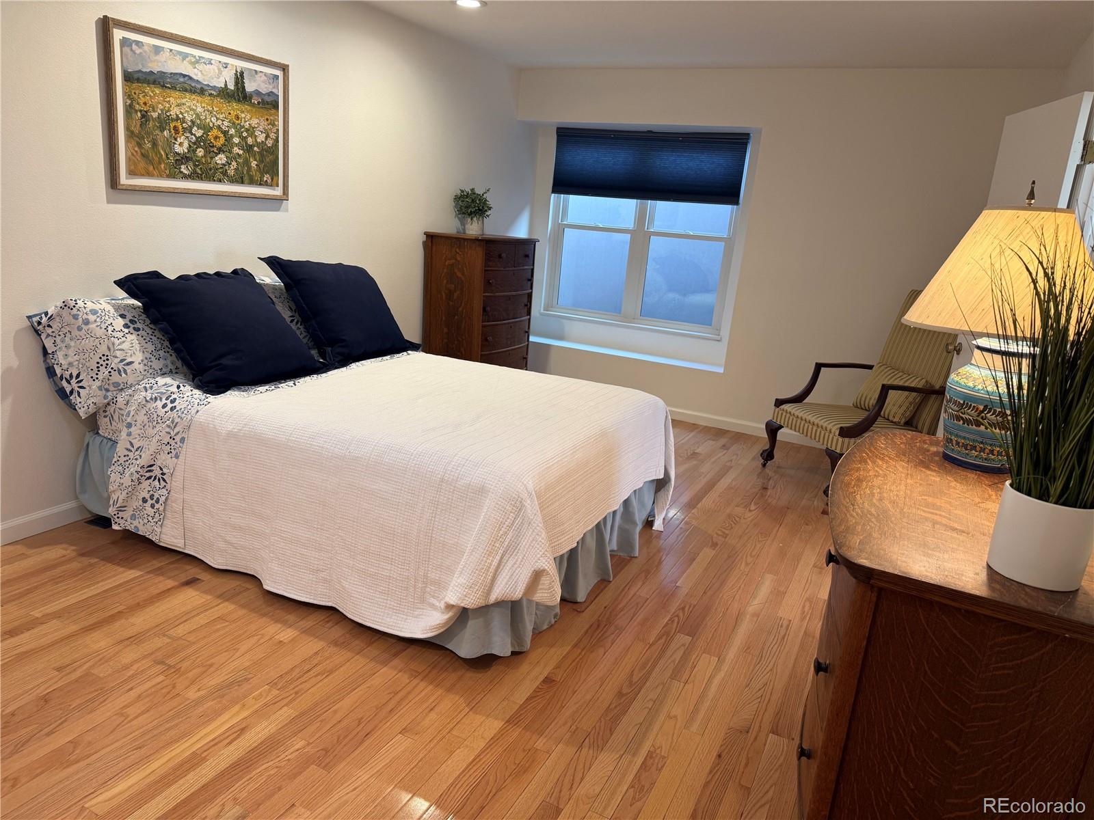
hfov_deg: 71.6
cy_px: 410
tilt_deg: -14.8
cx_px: 547
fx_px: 758
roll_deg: -5.4
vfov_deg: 56.8
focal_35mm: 24
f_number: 1.78
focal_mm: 6.76
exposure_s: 1/60
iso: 100
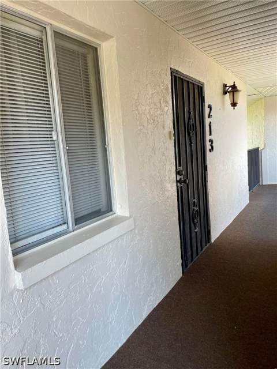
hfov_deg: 53.1
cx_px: 138
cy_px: 184
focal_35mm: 26
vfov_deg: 67.3
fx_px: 277
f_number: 1.6
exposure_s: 1/198
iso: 32
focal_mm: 4.2
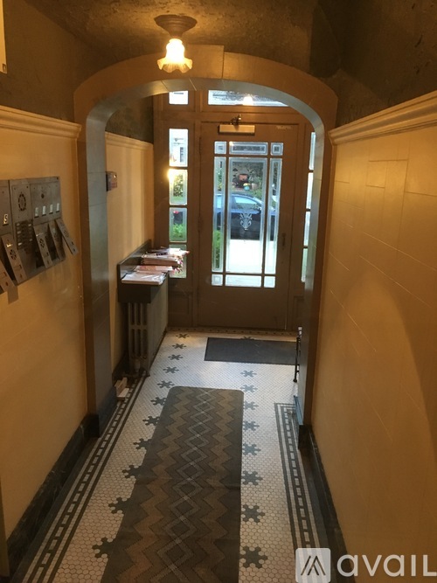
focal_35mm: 29
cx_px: 218
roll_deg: -2.0
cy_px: 292
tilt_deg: -15.9
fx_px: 488
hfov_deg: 48.2
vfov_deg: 61.7
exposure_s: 1/15
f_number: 2.2
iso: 200
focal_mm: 4.15
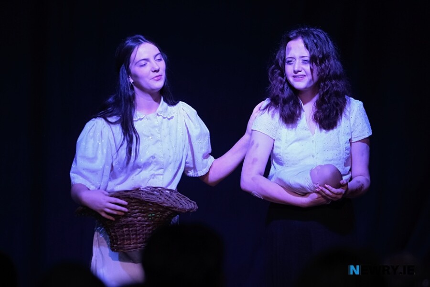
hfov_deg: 9.8
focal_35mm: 210
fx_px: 2508
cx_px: 215
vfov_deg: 6.5
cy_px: 144
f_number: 2.8
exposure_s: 1/125
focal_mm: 140
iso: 1600
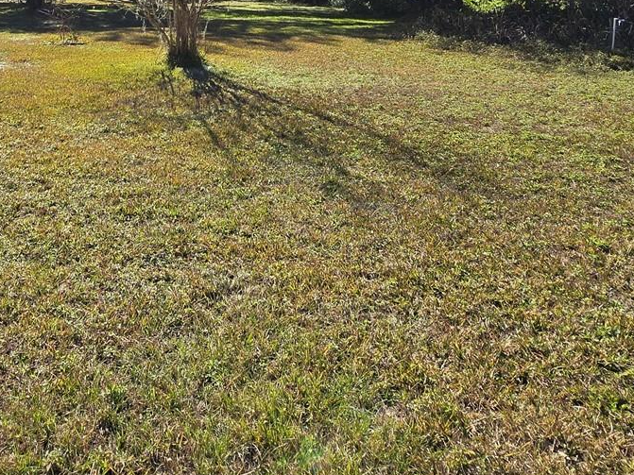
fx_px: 568
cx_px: 177
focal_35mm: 31
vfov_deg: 38.4
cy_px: -35
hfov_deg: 56.1
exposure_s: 1/2730
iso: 50
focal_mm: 2.2
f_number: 2.2
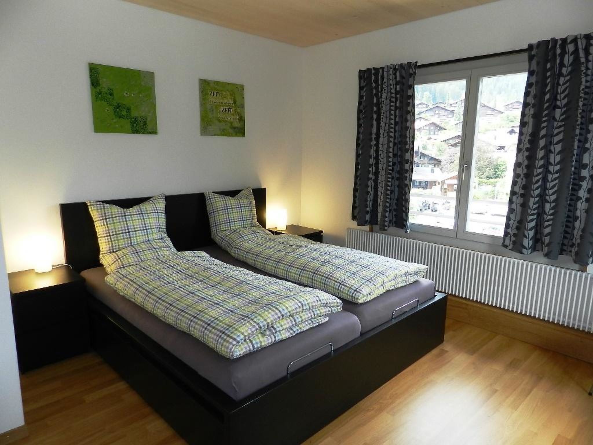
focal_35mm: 23
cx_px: 296
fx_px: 394
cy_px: 222
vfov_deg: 58.9
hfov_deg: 73.9
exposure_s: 1/40
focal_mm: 4
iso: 160
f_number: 3.4
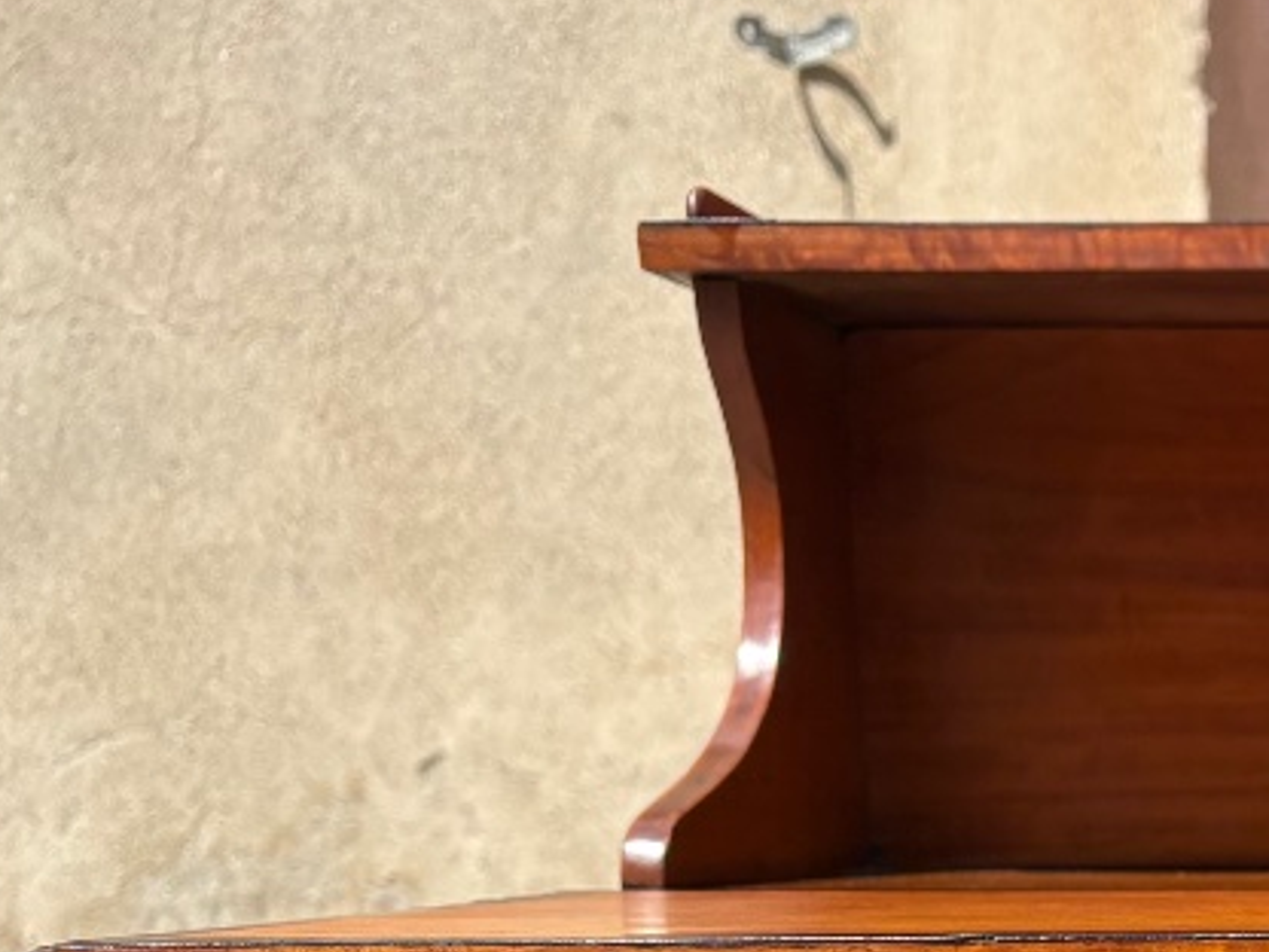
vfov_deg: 18.6
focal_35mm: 75
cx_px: 1736
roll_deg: +0.6
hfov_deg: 22.6
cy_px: 1129
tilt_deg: -4.9
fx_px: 2749
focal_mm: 5.96
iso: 50
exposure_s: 1/3125
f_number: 1.6
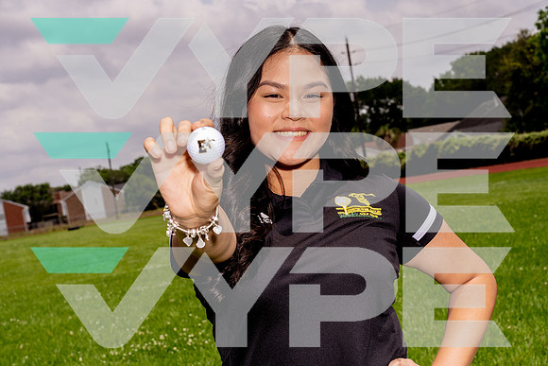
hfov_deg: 30.1
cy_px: 183
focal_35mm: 67
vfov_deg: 20.3
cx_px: 274
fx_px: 1020
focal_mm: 67
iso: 100
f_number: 11
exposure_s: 1/250
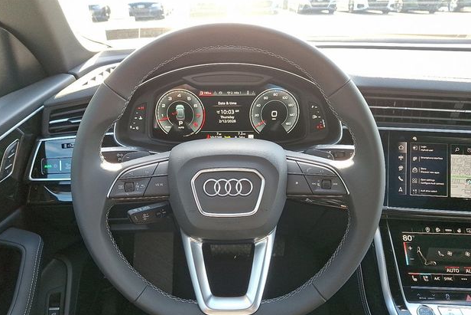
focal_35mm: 27
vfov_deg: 47.8
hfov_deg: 67.4
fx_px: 353
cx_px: 227
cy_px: 181
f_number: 1.8
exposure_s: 1/120
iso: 41
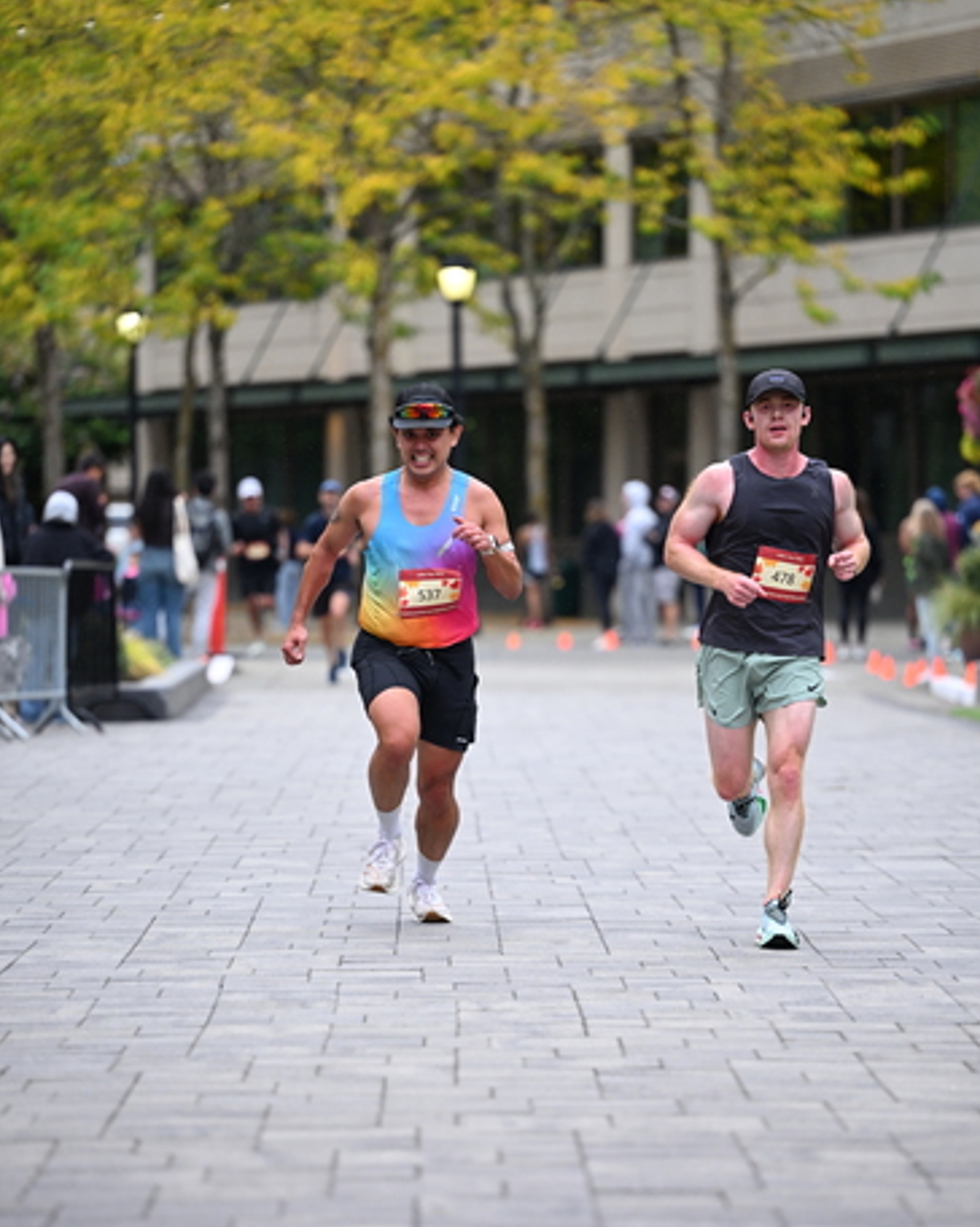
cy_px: 716
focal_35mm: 170
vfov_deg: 11.4
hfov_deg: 9.1
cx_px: 491
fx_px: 6172
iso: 1250
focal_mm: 150
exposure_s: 1/2500
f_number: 2.8
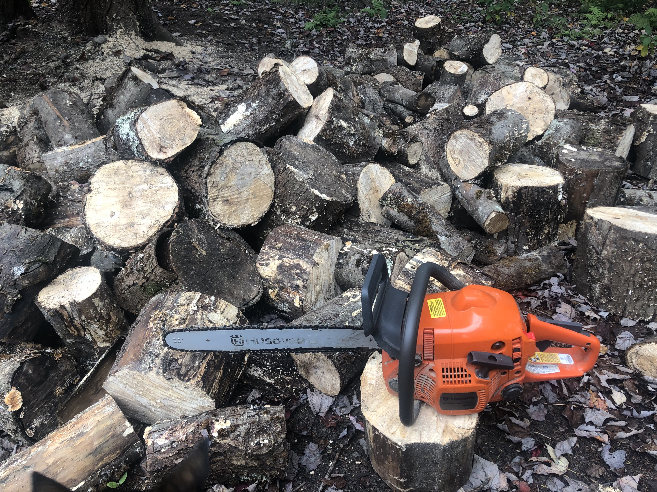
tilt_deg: -33.0
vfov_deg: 49.7
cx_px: 328
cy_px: 246
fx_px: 531
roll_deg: -1.6
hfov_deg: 63.4
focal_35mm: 28
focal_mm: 3.99
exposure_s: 1/120
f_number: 1.8
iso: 32
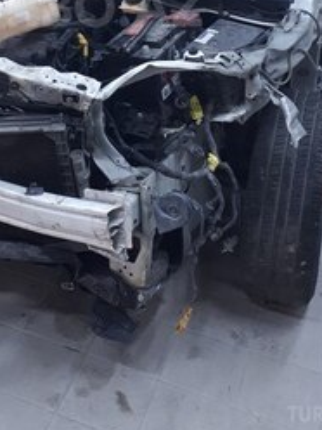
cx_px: 69
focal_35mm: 54
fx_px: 670
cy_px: 7
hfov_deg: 26.6
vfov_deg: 32.8
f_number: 1.9
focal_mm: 3.6
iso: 200
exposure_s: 1/33
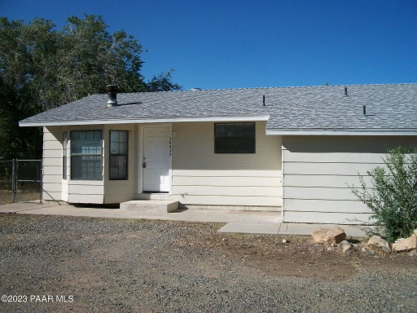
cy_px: 156
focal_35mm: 32
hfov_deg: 56.8
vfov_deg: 44.2
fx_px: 385
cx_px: 208
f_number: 5.5
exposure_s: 1/500
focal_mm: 5.7
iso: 80
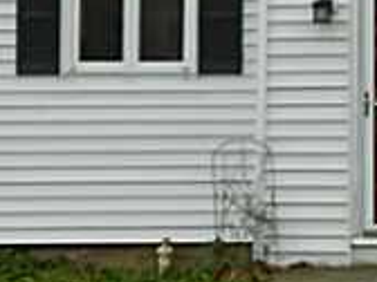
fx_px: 1917
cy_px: 38
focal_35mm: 176
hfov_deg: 10.6
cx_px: 644
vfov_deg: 8.4
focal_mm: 6.7
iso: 80
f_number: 3.9
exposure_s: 1/250
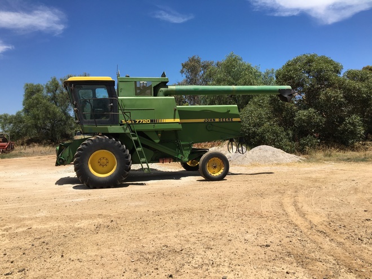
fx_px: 312
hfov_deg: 61.7
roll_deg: -0.1
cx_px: 186
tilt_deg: +0.1
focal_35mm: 29
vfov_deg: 48.2
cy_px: 140
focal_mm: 4.15
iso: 25
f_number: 2.2
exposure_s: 1/1923
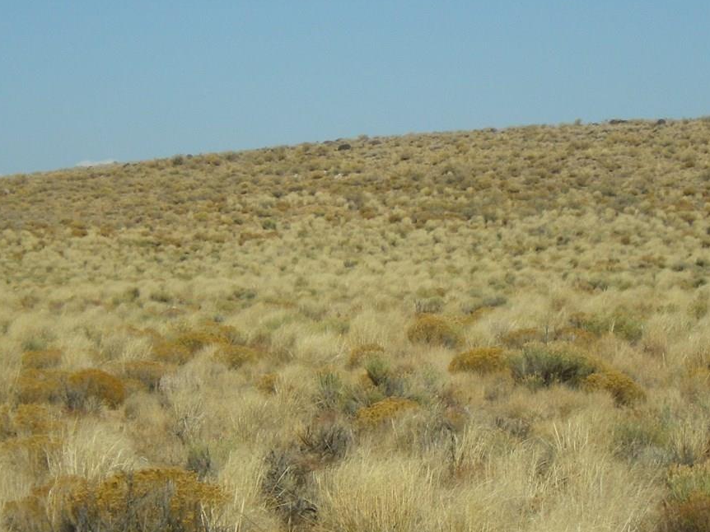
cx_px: 338
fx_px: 5331
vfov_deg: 5.7
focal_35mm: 260
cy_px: 266
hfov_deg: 7.6
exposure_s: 1/500
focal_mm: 25
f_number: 6.6
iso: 80
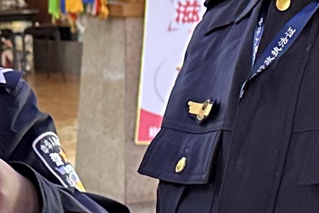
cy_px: 58
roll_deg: +1.1
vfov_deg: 8.1
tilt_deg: -6.0
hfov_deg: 11.9
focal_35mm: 170
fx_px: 1507
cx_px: 372
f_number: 1.78
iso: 640
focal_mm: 6.86
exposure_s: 1/50
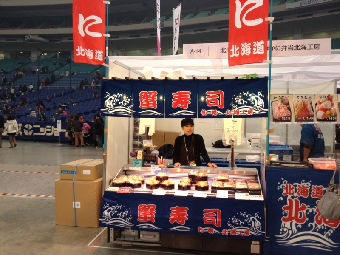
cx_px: 170
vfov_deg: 40.7
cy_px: 128
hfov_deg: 52.6
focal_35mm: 35
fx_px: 344
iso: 80
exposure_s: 1/40
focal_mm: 4.28
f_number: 2.4
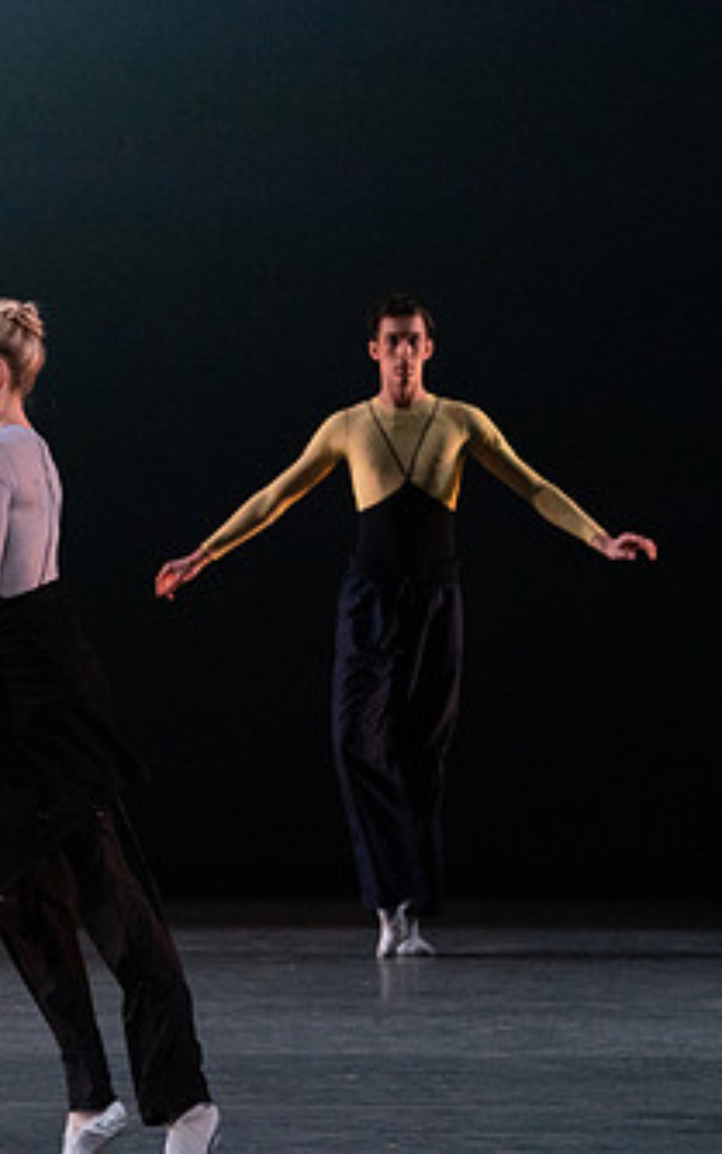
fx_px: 11135
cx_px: -100
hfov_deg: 3.7
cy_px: 575
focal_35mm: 354
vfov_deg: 5.9
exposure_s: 1/500
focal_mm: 200
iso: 12800
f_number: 8
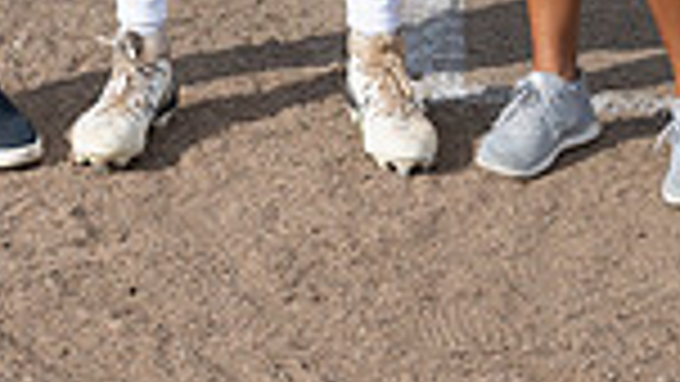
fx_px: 3246
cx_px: 100
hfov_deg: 11.9
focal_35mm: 180
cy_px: -571
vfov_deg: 6.4
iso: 100
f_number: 9
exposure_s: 1/200
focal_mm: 36
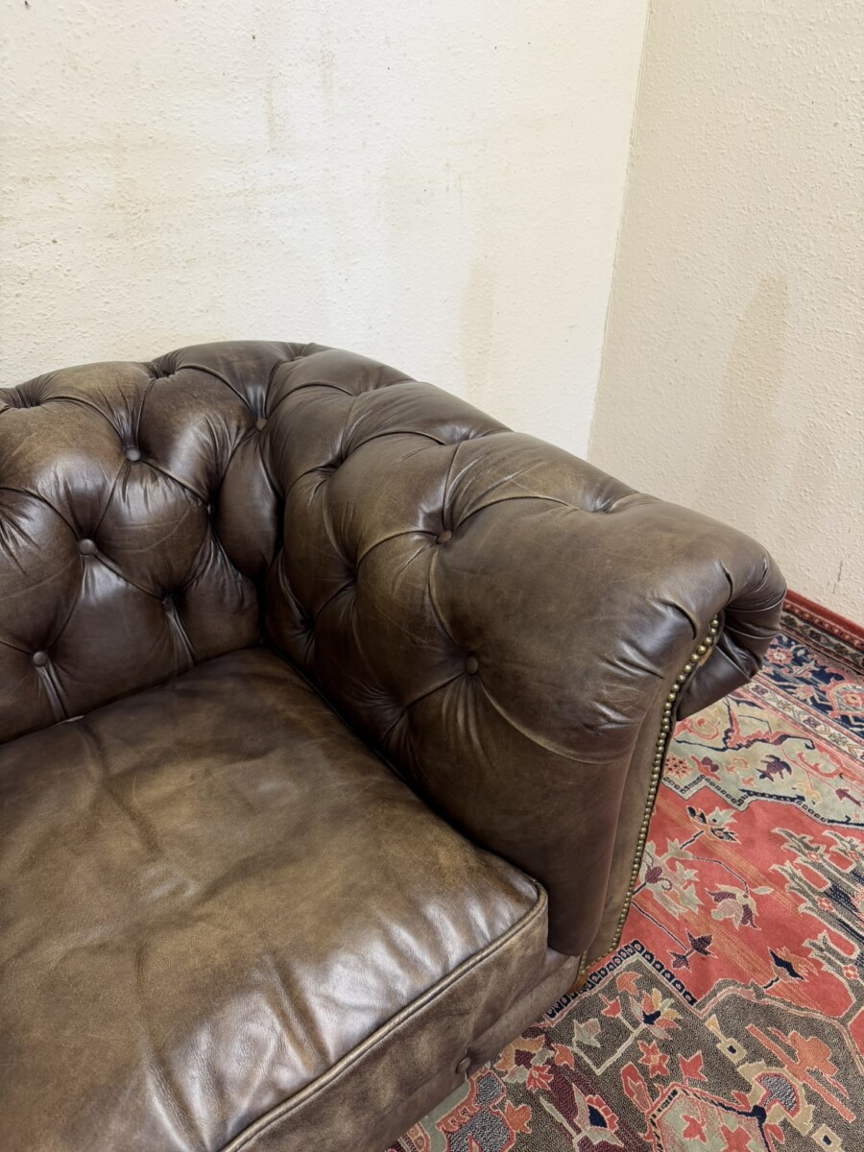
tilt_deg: -33.3
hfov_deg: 56.8
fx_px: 799
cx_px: 432
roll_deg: -2.2
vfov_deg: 71.6
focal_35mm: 24
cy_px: 576
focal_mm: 6.76
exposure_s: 1/50
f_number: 1.78
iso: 125
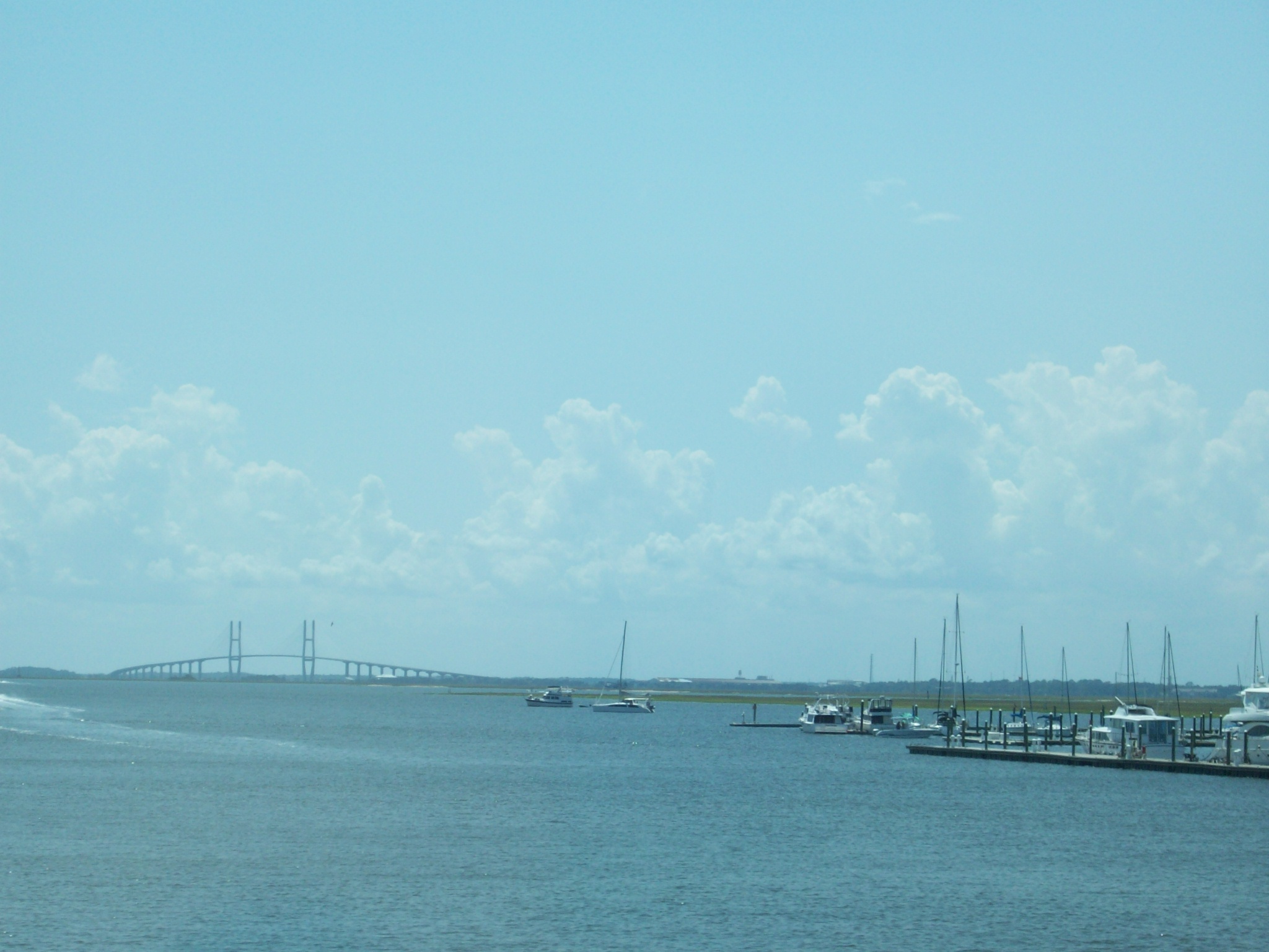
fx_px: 3739
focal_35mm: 102
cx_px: 634
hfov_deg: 19.3
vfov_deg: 14.5
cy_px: 476
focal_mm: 17.1
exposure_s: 1/466
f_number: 5.1
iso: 64
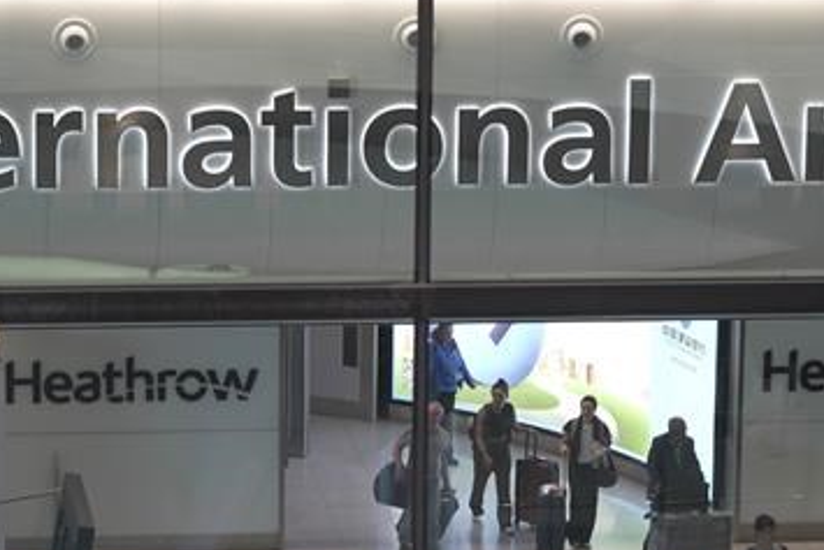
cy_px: 451
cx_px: 485
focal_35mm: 194
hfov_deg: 10.6
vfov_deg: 7.1
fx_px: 4442
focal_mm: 106
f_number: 2.8
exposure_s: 1/160
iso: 500
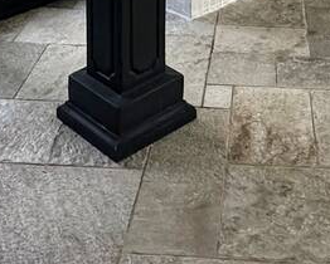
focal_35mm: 75
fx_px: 733
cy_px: -264
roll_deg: -0.6
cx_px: 224
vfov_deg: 16.0
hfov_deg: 25.2
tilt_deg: -2.9
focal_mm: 2.22
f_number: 2.2
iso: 160
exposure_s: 1/99
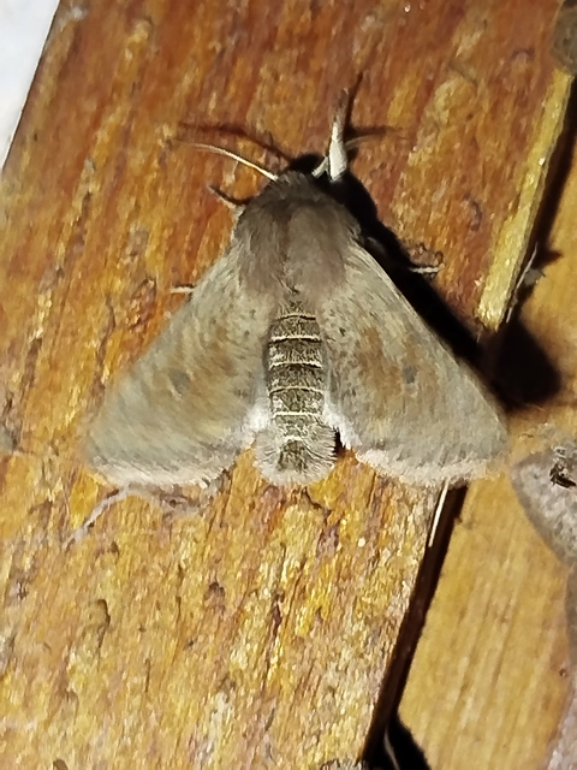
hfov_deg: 14.4
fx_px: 2289
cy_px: 385
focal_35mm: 103
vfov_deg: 19.1
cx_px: 288
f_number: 1.7
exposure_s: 1/33
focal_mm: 5.31
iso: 160
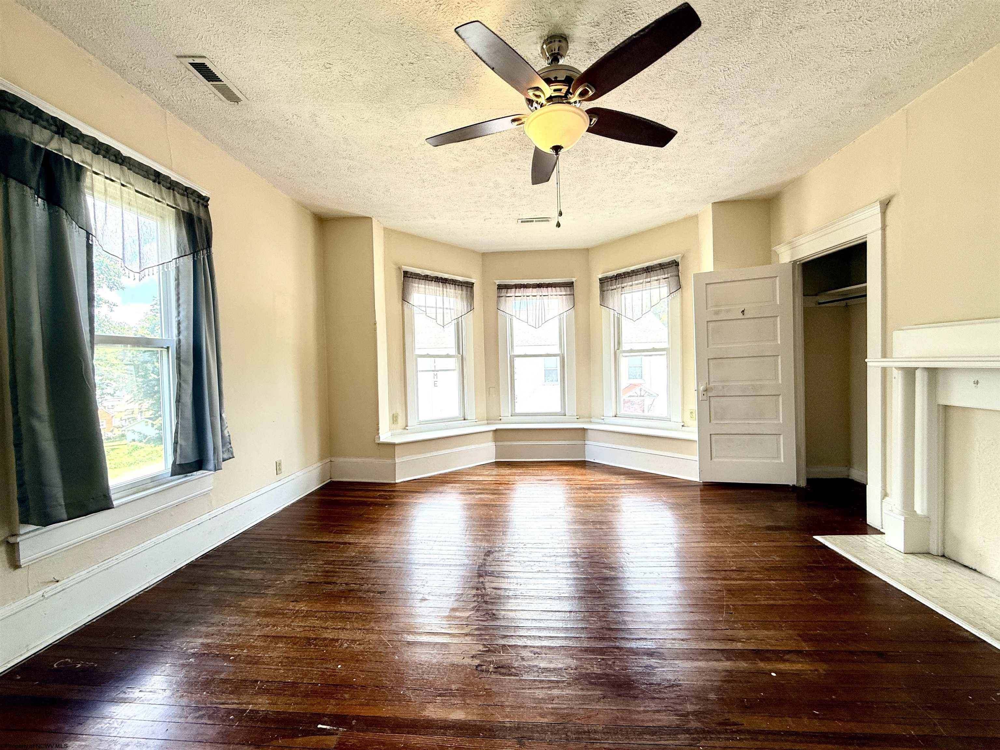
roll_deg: +1.0
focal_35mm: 14
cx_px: 500
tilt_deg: -1.4
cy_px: 375
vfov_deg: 85.7
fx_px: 404
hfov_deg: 102.1
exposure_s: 1/99
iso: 64
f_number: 2.2
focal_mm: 2.22
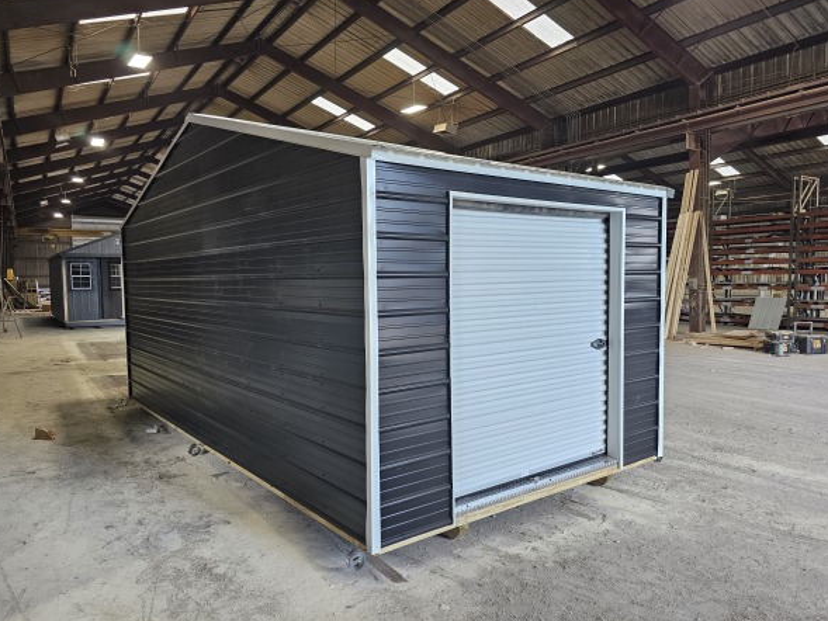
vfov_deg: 54.9
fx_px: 598
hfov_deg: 69.4
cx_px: 430
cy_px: 320
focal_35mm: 25
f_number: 1.7
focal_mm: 6.3
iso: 250
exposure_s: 1/207
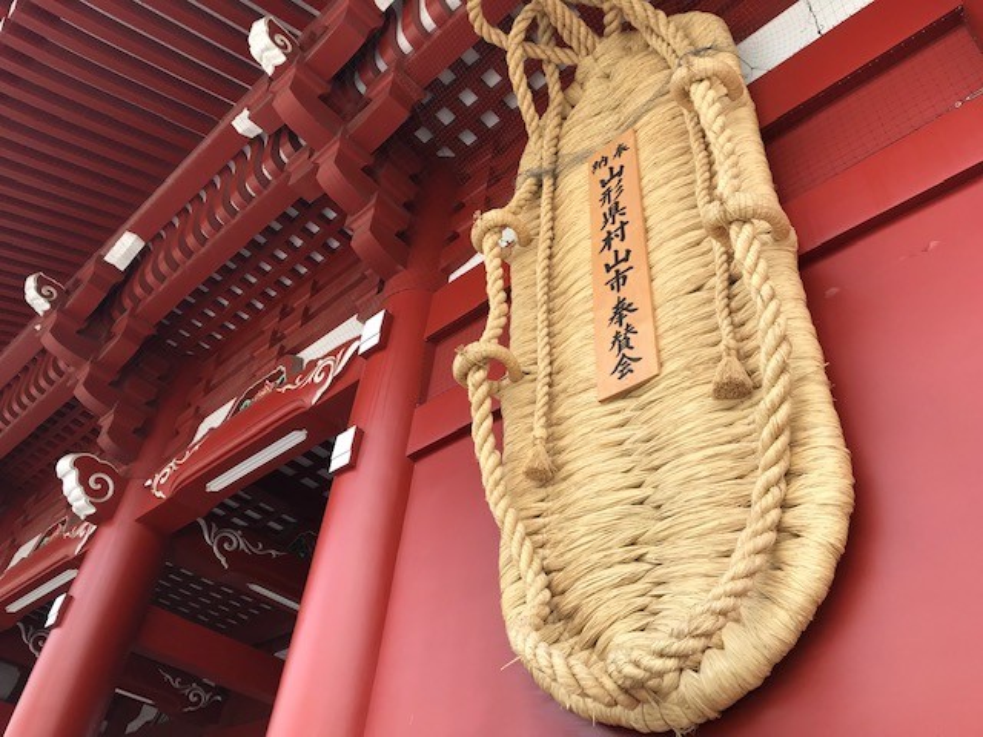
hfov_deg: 63.4
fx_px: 795
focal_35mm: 28
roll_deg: -5.5
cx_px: 492
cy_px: 368
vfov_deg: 49.7
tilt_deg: +41.9
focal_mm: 3.99
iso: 20
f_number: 1.8
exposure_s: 1/512
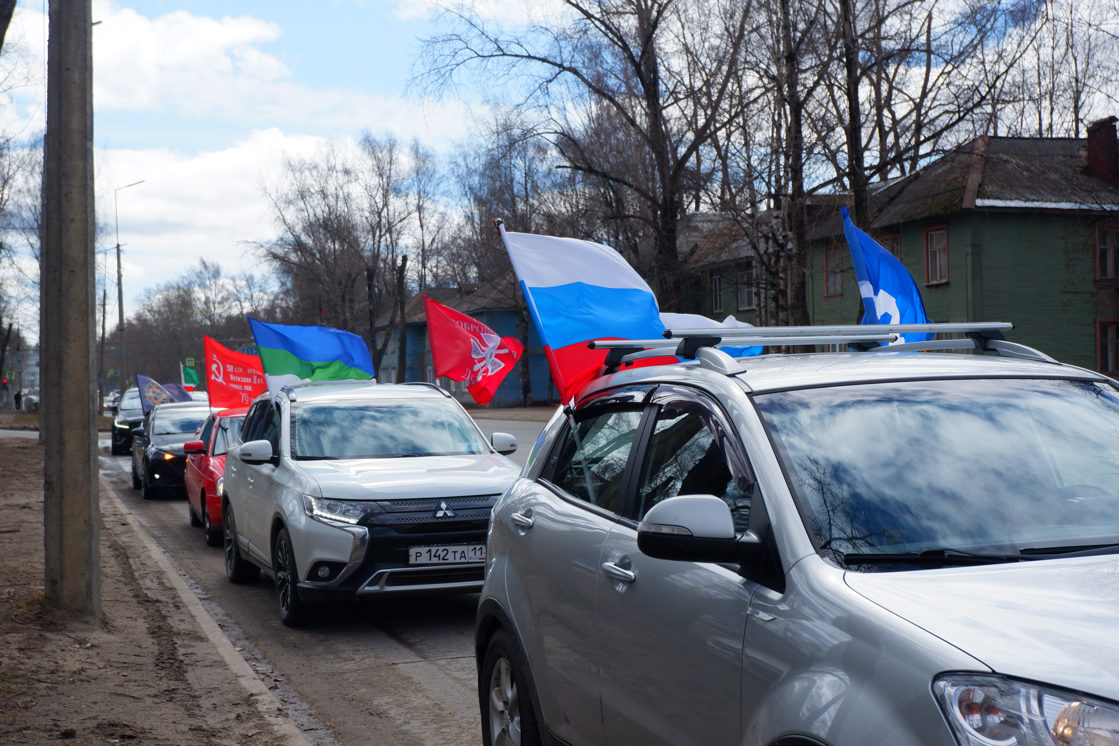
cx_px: 560
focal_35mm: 50
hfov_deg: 39.6
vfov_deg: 27.0
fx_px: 1554
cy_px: 373
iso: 400
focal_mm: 33.3
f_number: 4.9
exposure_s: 1/2500
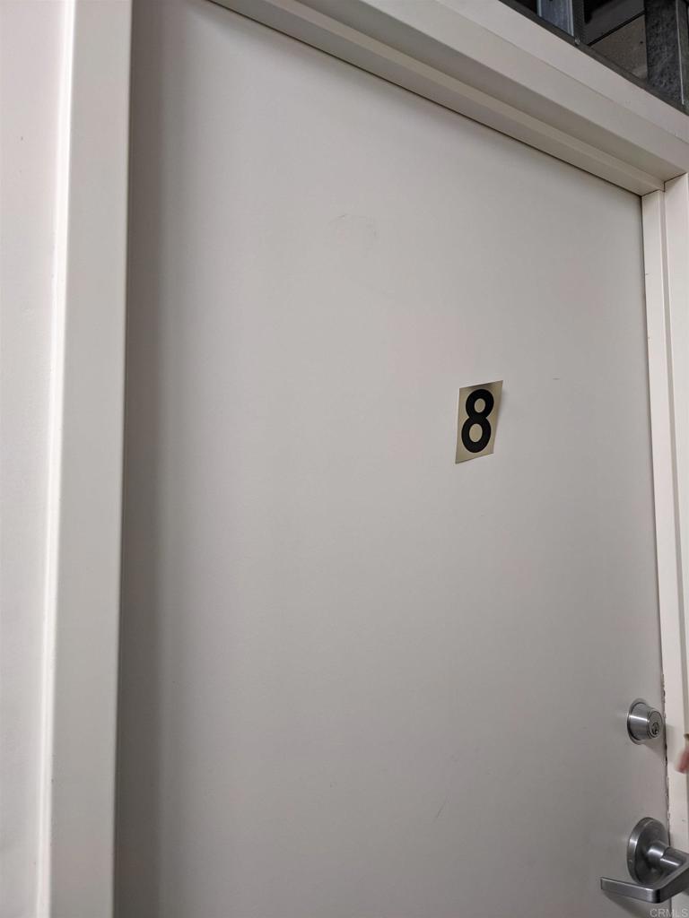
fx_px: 717
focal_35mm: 27
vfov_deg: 65.3
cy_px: 459
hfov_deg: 51.4
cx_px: 344
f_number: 1.73
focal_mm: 4.38
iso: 74
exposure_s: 1/24
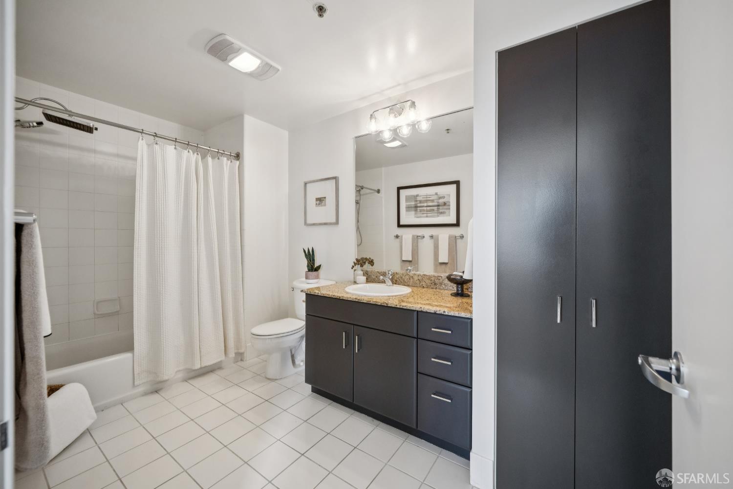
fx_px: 265
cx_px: 366
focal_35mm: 13
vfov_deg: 85.4
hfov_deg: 108.3
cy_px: 244
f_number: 6.3
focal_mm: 13
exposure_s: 1/100
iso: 1000
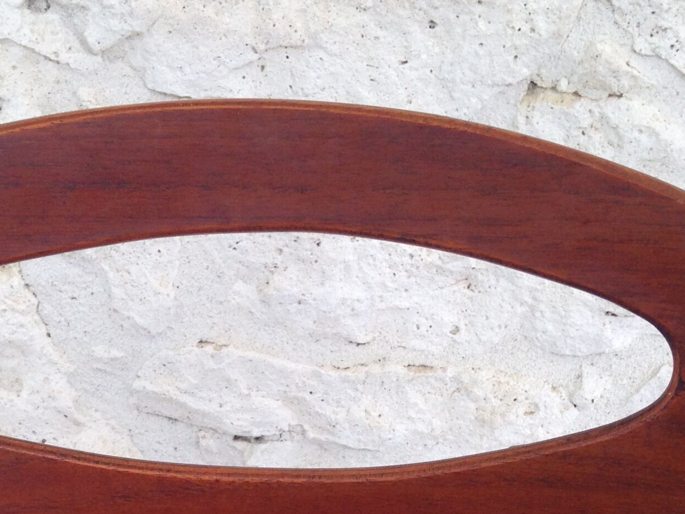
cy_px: 594
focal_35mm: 87
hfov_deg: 22.4
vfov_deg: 16.4
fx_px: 1722
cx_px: 251
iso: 50
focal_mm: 4.12
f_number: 2.4
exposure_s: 1/155
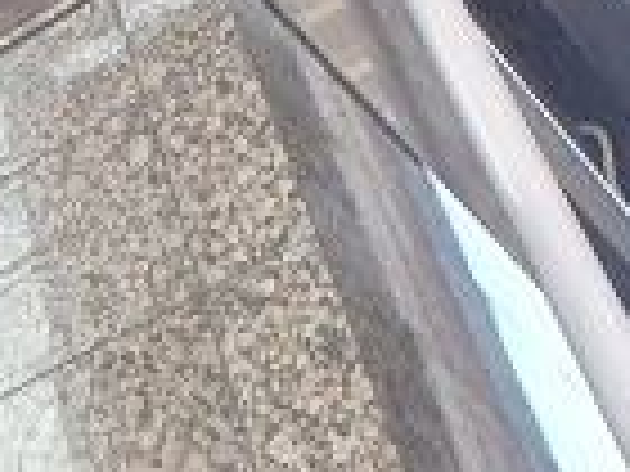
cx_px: -252
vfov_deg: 15.5
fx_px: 1638
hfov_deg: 19.6
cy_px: -166
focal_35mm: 90
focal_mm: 3.7
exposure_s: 1/200
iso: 800
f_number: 3.5
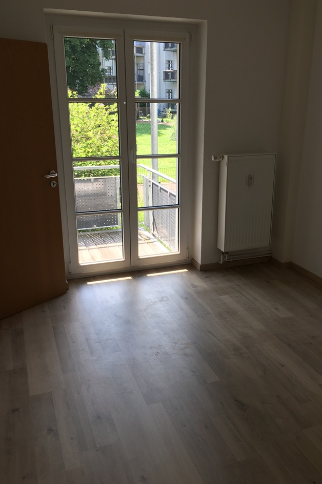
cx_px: 170
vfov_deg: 58.7
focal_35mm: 32
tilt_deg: -17.8
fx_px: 430
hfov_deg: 41.1
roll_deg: -0.4
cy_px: 240
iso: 25
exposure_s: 1/100
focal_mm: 4.15
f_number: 2.2
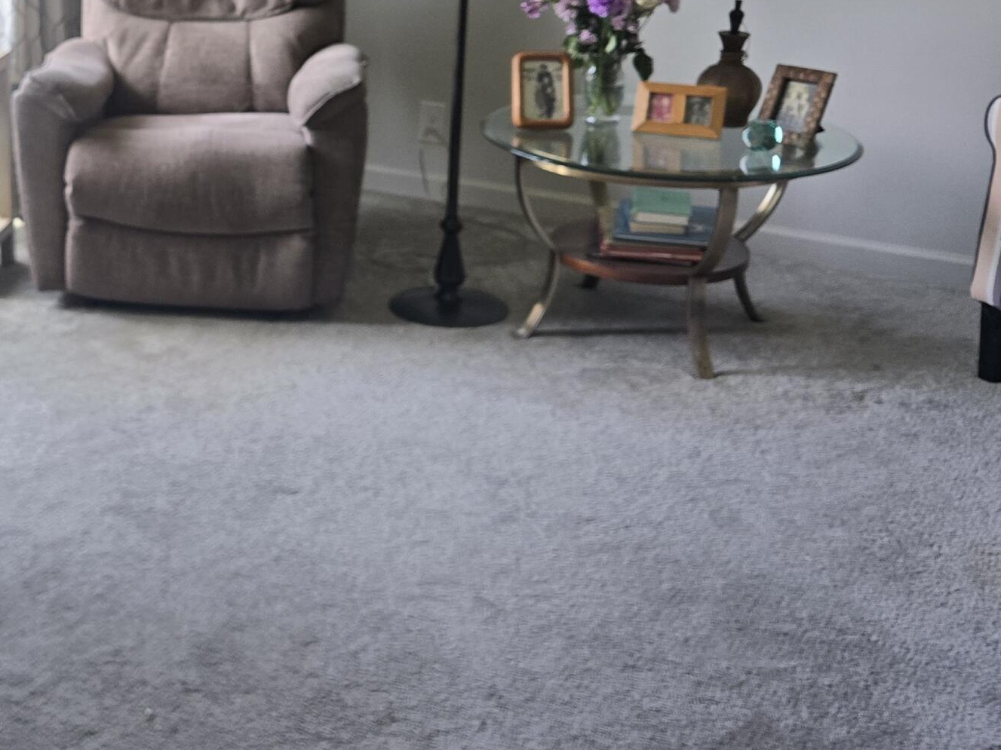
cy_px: 165
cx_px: 121
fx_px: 1504
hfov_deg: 34.9
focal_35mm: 52
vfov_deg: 27.5
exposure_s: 1/180
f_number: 1.8
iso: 125
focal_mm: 5.4
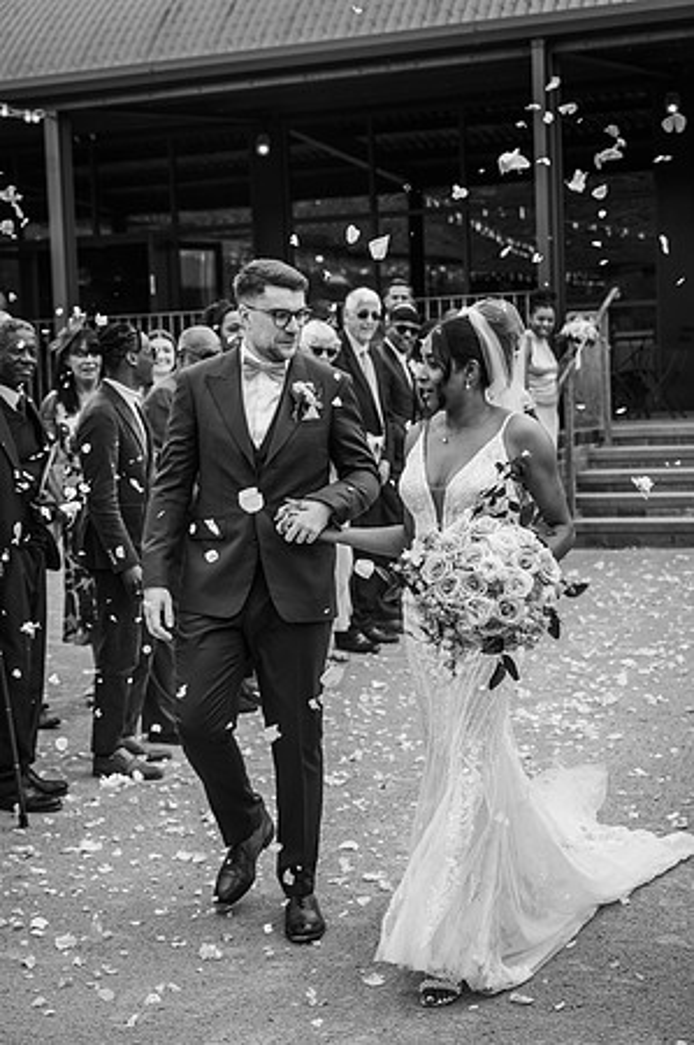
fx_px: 1710
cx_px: 347
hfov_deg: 22.9
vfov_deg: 34.0
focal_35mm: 59
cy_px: 522
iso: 280
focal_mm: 59
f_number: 5
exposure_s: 1/1000
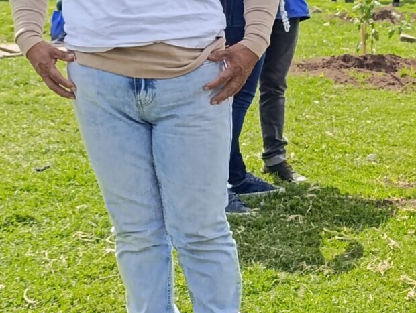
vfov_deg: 15.6
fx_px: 1143
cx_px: 413
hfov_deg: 20.0
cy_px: 153
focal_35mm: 95
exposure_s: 1/351
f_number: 1.6
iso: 50
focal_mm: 6.14
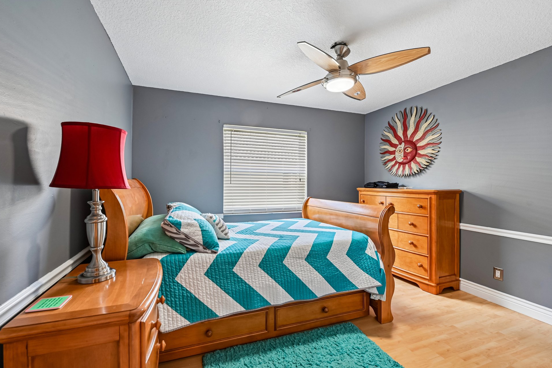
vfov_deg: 73.7
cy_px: 184
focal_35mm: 16
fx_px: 245
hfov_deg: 96.7
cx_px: 268
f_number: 7.1
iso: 250
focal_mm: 15
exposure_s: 1/15
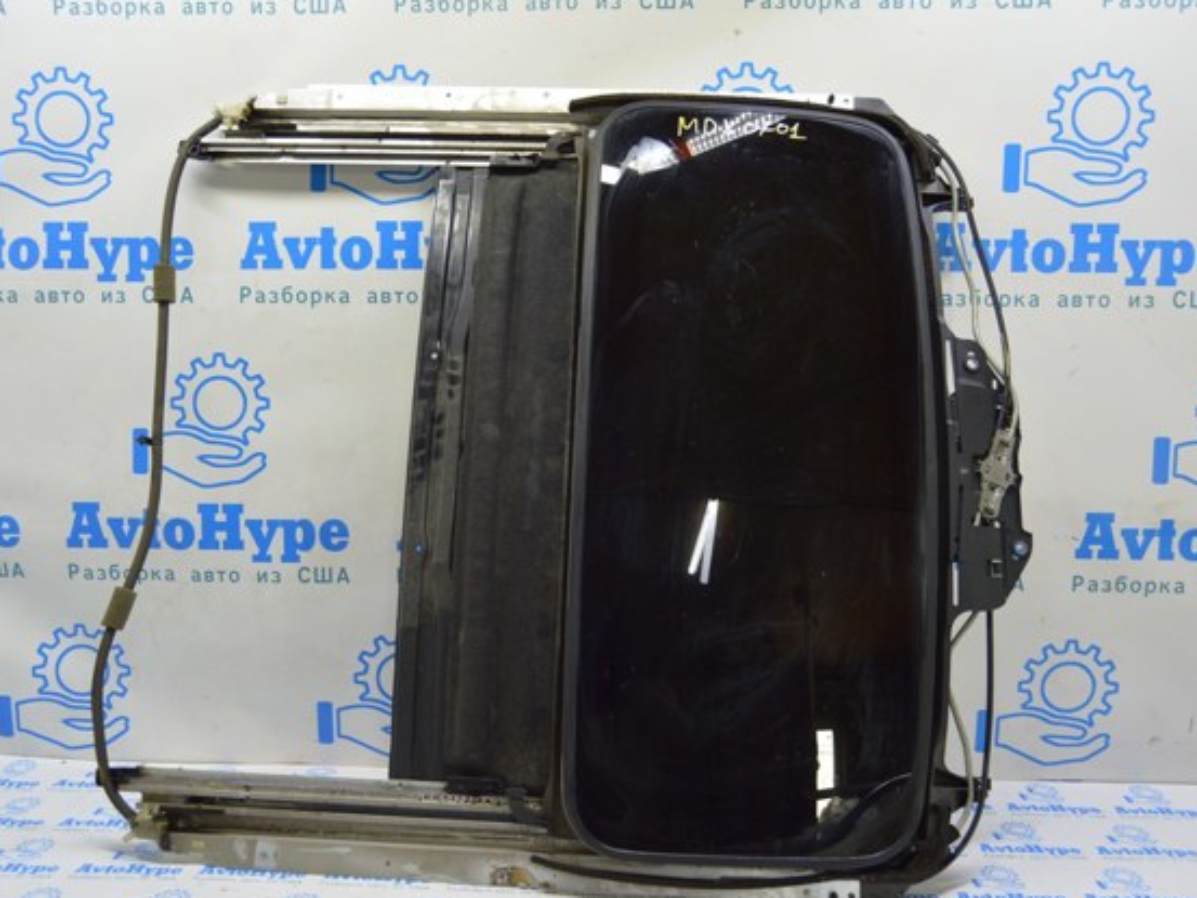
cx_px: 565
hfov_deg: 59.9
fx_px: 1038
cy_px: 451
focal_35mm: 30
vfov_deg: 46.8
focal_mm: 18
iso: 400
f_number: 5.6
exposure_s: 1/20
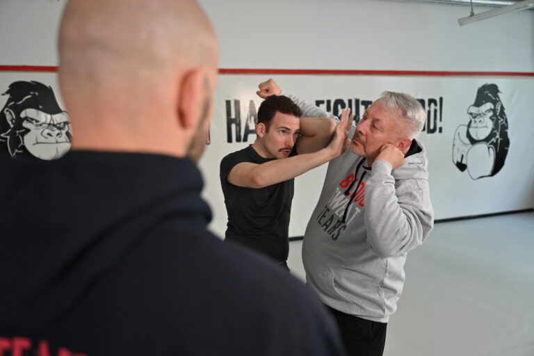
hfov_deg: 61.9
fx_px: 445
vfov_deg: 43.6
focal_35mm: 30
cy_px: 178
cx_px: 267
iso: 800
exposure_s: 1/200
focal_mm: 30
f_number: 2.8
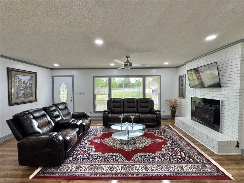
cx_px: 122
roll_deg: +0.0
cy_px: 92
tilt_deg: -1.4
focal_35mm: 14
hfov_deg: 102.1
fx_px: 99
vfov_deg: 85.7
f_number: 2.2
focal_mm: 2.22
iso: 125
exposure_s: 1/120
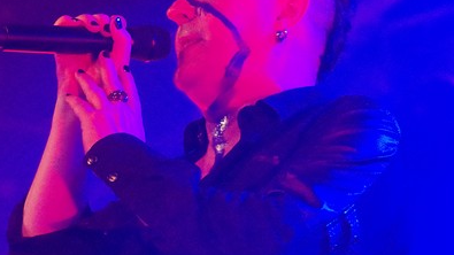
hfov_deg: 12.0
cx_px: 154
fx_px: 2154
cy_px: 91
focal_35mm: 179
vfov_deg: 6.8
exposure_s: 1/500
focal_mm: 50
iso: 6400
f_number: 2.5
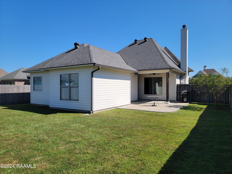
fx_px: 161
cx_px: 116
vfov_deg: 56.8
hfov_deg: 71.6
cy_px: 87
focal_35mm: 24
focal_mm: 6.7
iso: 16
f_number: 1.8
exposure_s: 1/1070
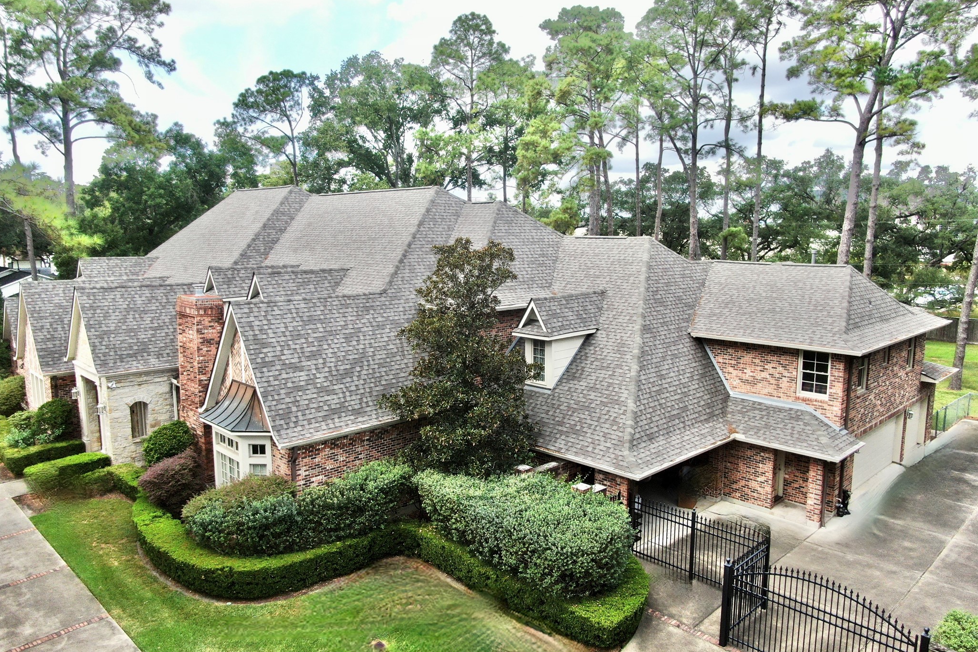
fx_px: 679
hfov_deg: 71.5
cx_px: 489
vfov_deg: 51.3
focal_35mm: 25
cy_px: 332
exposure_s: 1/500
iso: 100
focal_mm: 4.39
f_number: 2.8
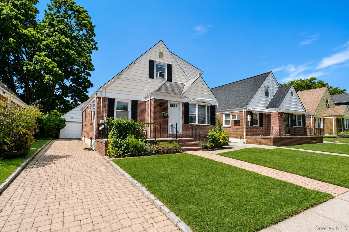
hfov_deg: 90.0
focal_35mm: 18
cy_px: 116
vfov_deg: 67.4
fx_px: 174
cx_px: 174
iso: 200
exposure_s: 1/125
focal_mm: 12.2
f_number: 10
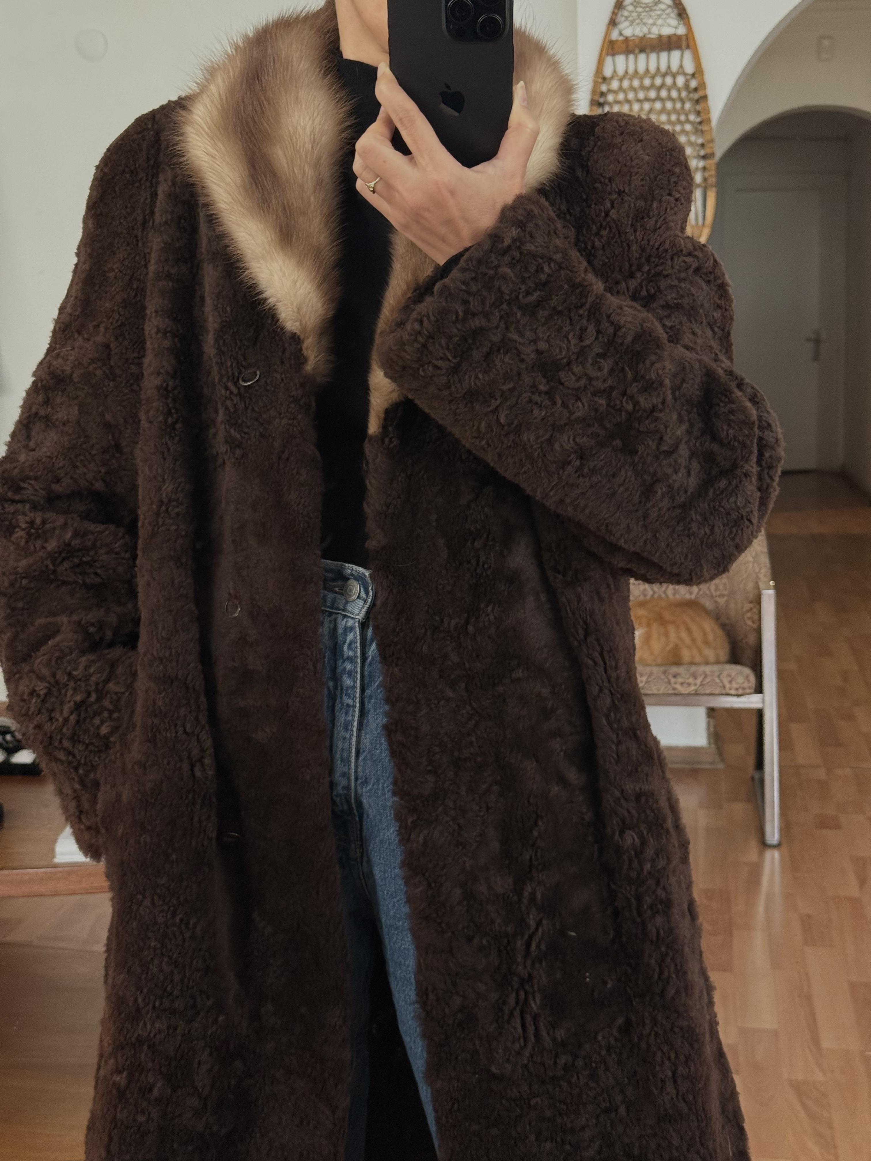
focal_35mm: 48
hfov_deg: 30.3
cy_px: 580
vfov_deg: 39.7
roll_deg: +2.6
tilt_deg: -25.5
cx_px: 436
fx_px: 1610
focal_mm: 6.76
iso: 250
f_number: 1.78
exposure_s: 1/33
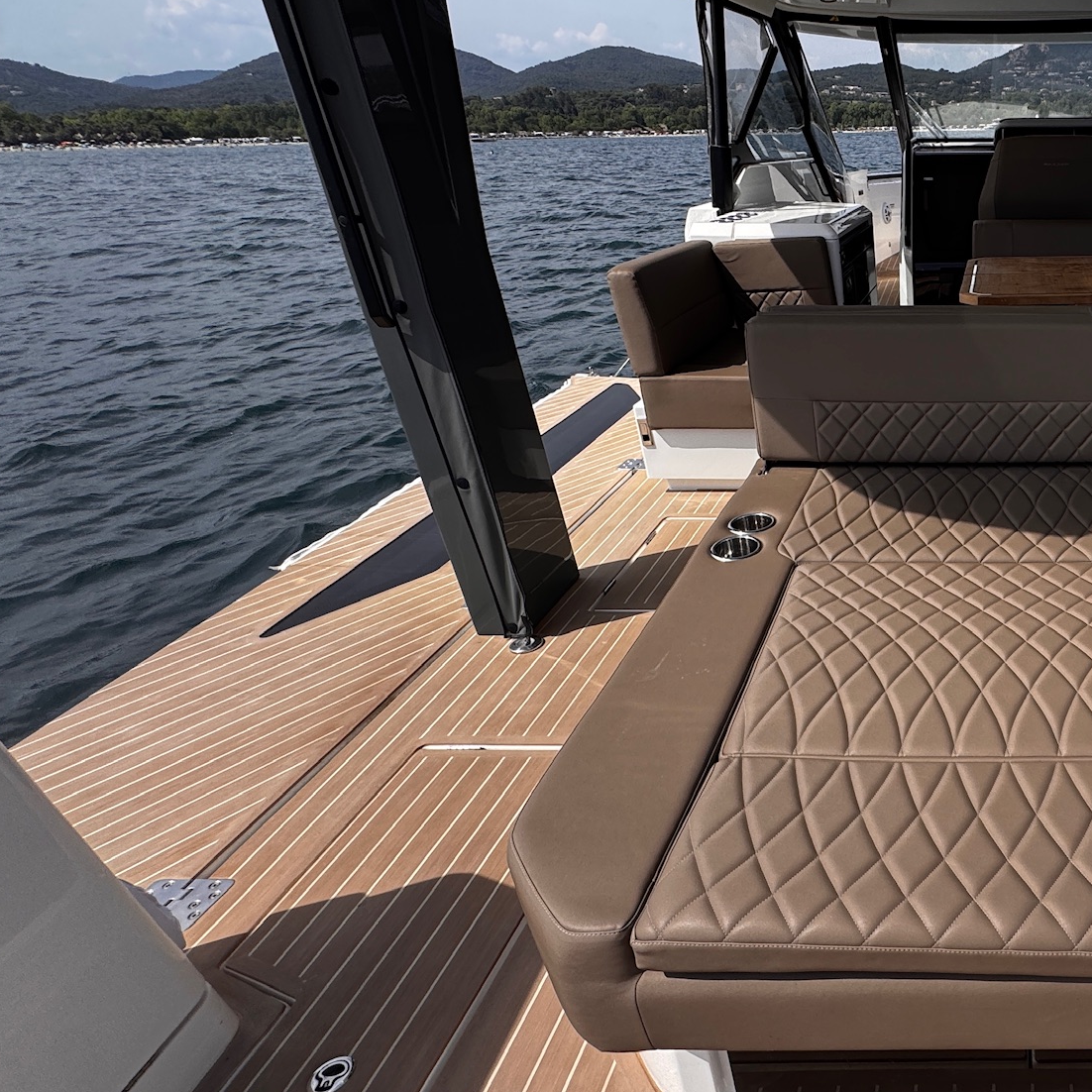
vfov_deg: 67.2
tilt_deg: -29.2
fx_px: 821
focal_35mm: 23
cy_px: 560
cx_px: 1004
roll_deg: +0.8
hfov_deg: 56.9
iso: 50
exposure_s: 1/1748
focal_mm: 2.22
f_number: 2.2
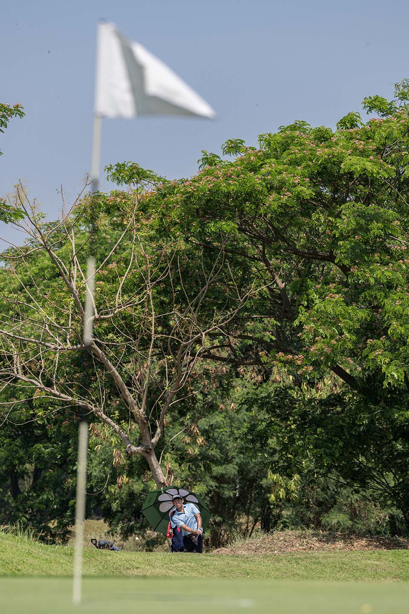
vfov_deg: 14.2
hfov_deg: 9.5
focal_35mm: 145
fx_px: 2471
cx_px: 204
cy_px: 307
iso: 360
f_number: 3.5
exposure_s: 1/3200
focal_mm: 145
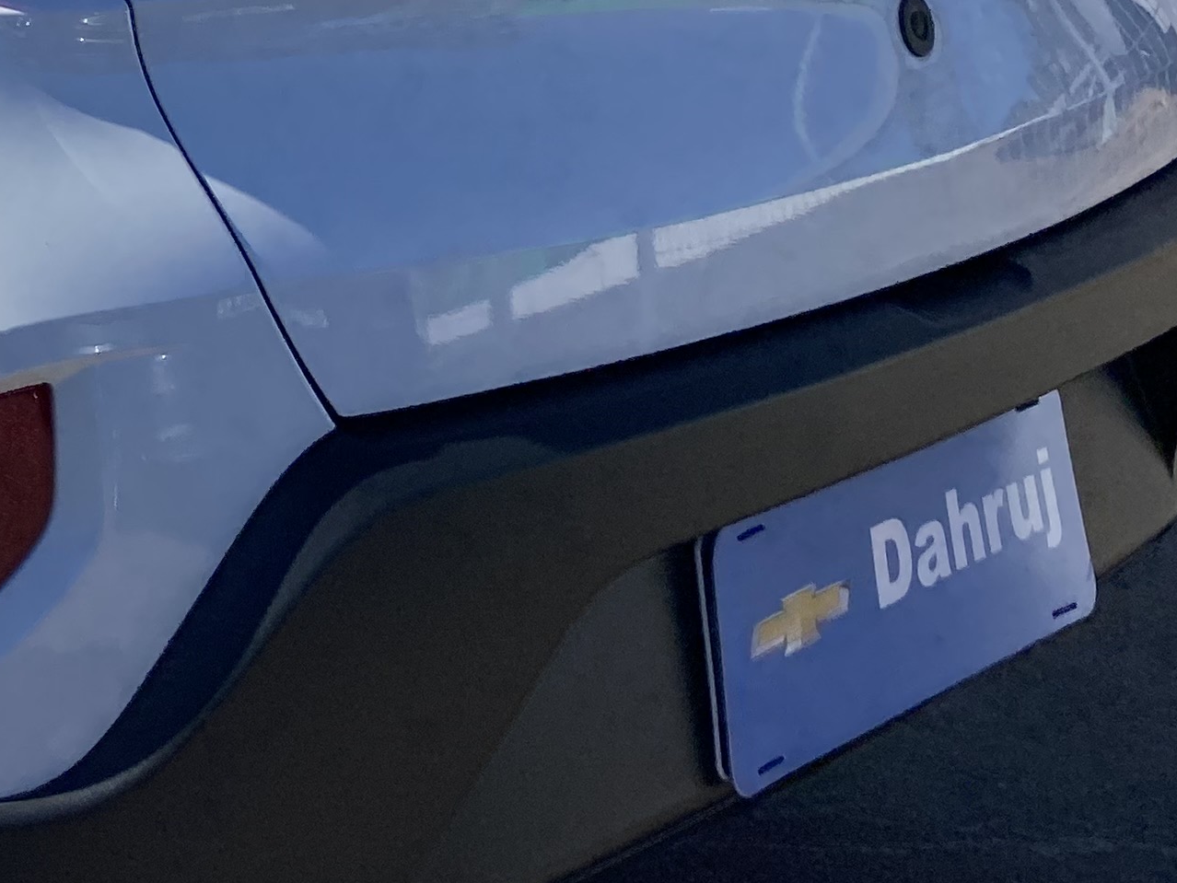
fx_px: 2789
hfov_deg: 21.2
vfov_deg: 17.7
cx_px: -437
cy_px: 52
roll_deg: -2.7
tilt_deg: -12.6
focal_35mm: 82
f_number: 1.8
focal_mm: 4.25
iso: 32
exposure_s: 1/5495
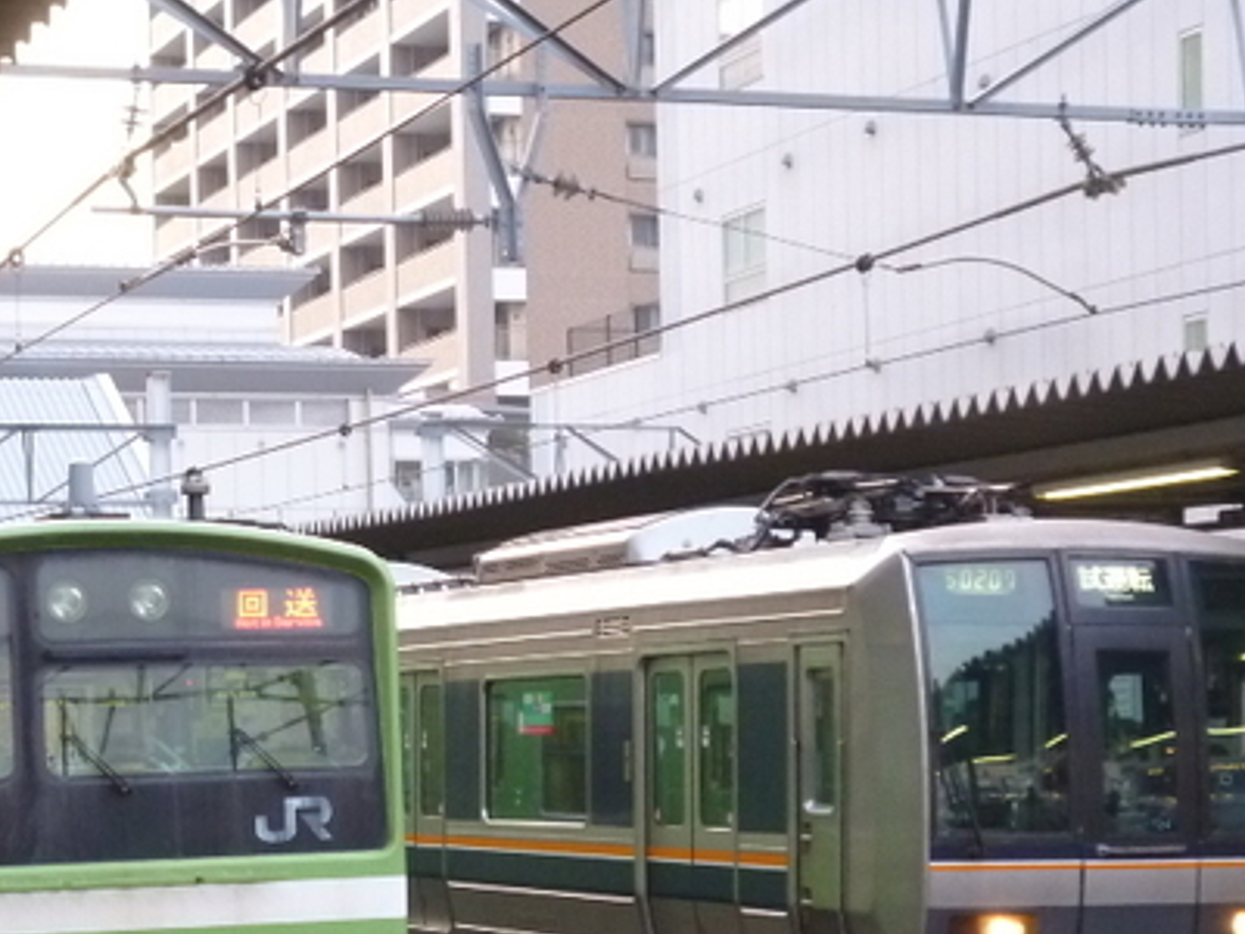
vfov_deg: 15.2
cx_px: 560
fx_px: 3453
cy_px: 850
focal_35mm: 96
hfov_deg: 20.4
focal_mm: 8.6
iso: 400
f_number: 4
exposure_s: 1/30
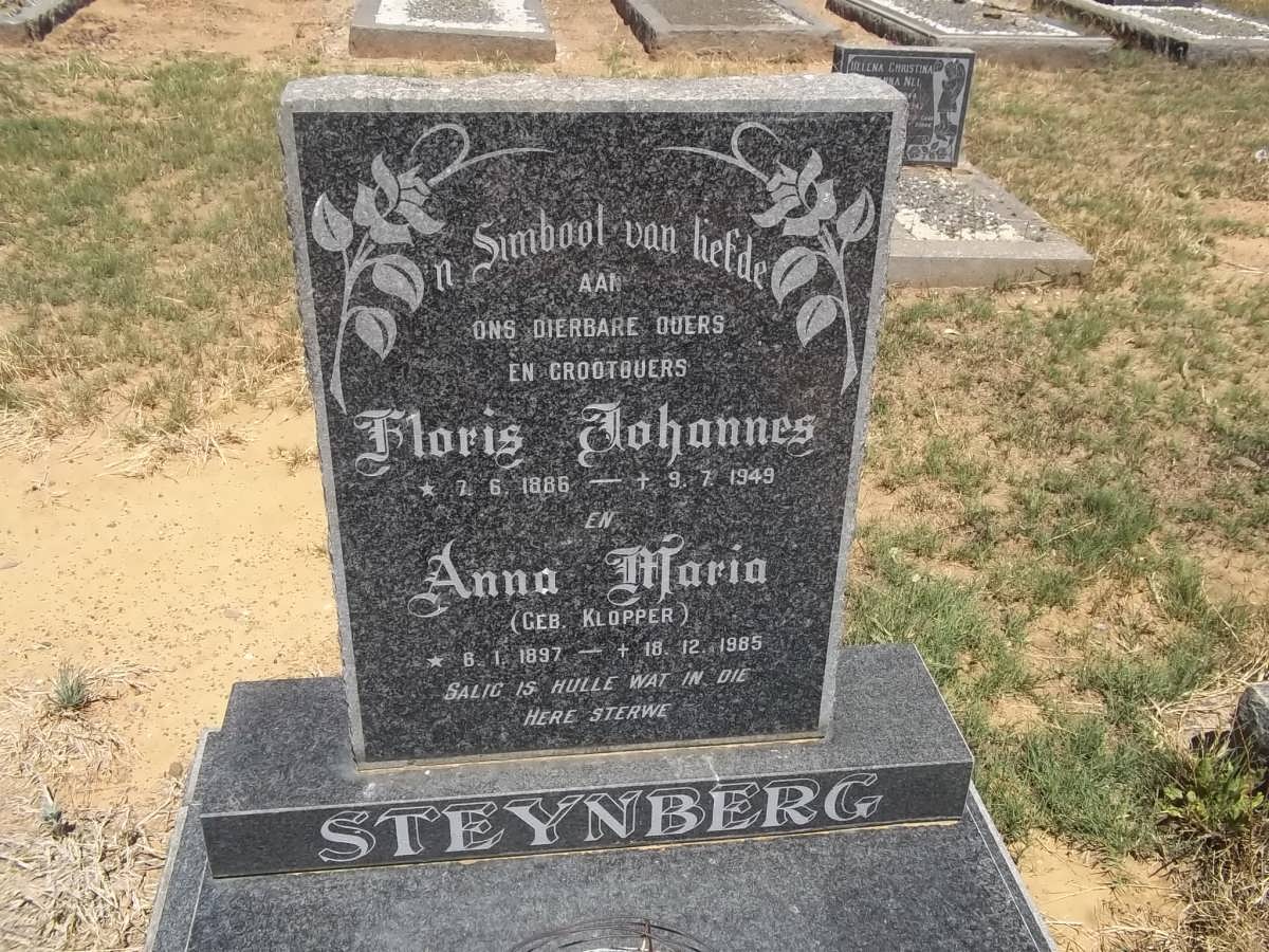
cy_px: 476
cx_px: 634
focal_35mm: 32
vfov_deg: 44.2
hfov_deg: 56.8
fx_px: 1173
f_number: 5.5
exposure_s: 1/500
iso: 80
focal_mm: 5.7
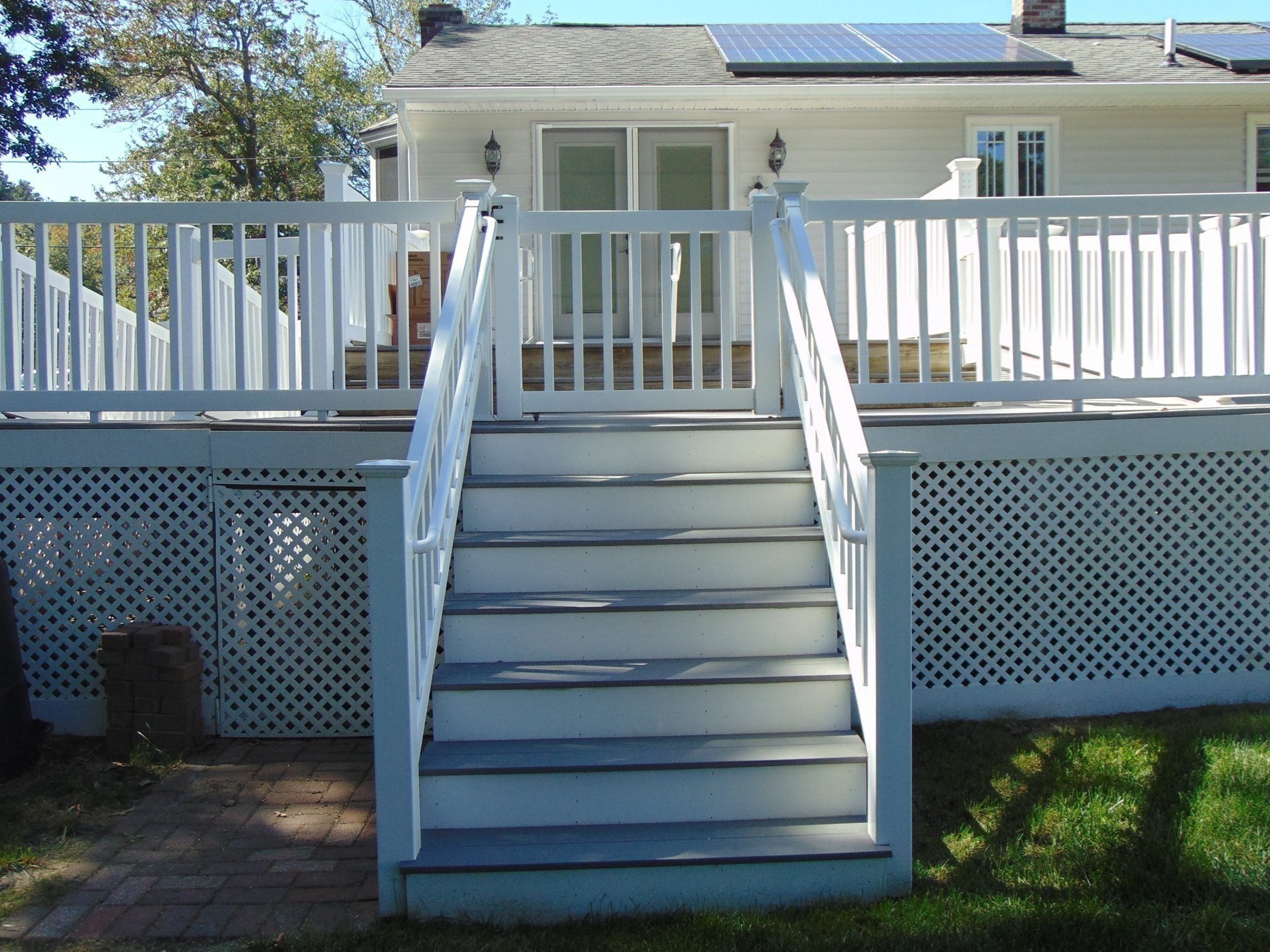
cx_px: 681
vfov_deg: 42.9
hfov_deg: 55.3
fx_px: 1211
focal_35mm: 33
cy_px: 458
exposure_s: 1/200
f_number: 3.1
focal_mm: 5.4
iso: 80
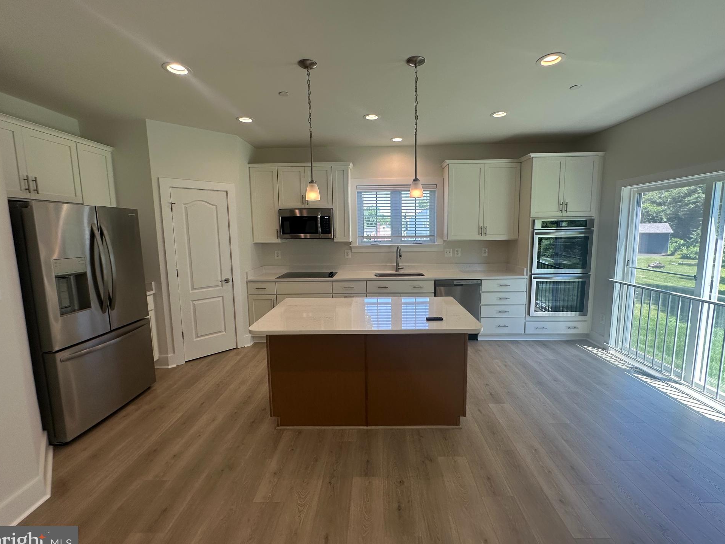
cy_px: 266
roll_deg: +0.4
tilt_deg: -6.6
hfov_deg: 98.1
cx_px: 372
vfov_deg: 81.8
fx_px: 314
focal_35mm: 15
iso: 80
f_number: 2.2
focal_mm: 2.22
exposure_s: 1/120
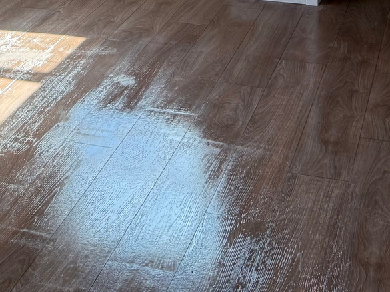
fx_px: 947
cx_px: 135
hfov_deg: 23.2
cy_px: -193
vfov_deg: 15.6
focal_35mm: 84
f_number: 1.78
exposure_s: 1/224
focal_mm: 6.76
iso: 160
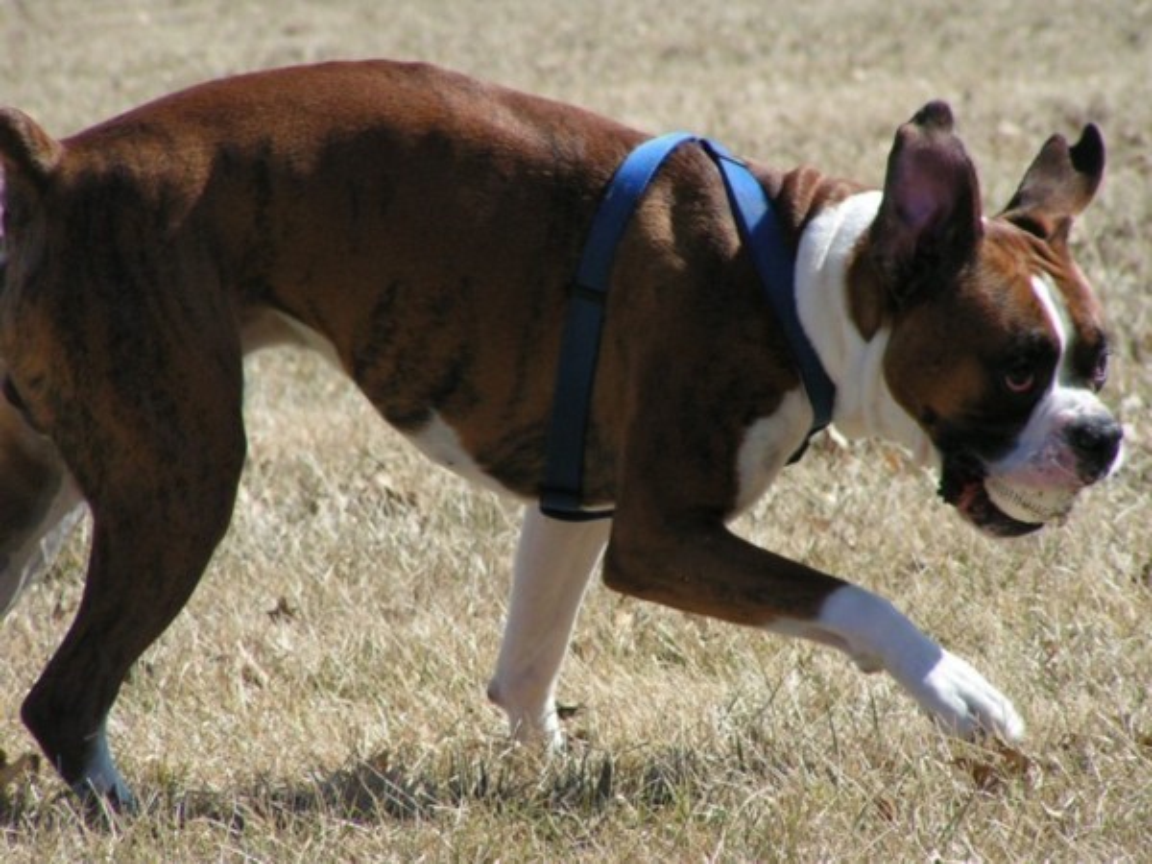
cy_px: 432
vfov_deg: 3.9
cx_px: 576
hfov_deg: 5.2
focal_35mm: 380
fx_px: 12646
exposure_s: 1/800
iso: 50
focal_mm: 58
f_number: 5
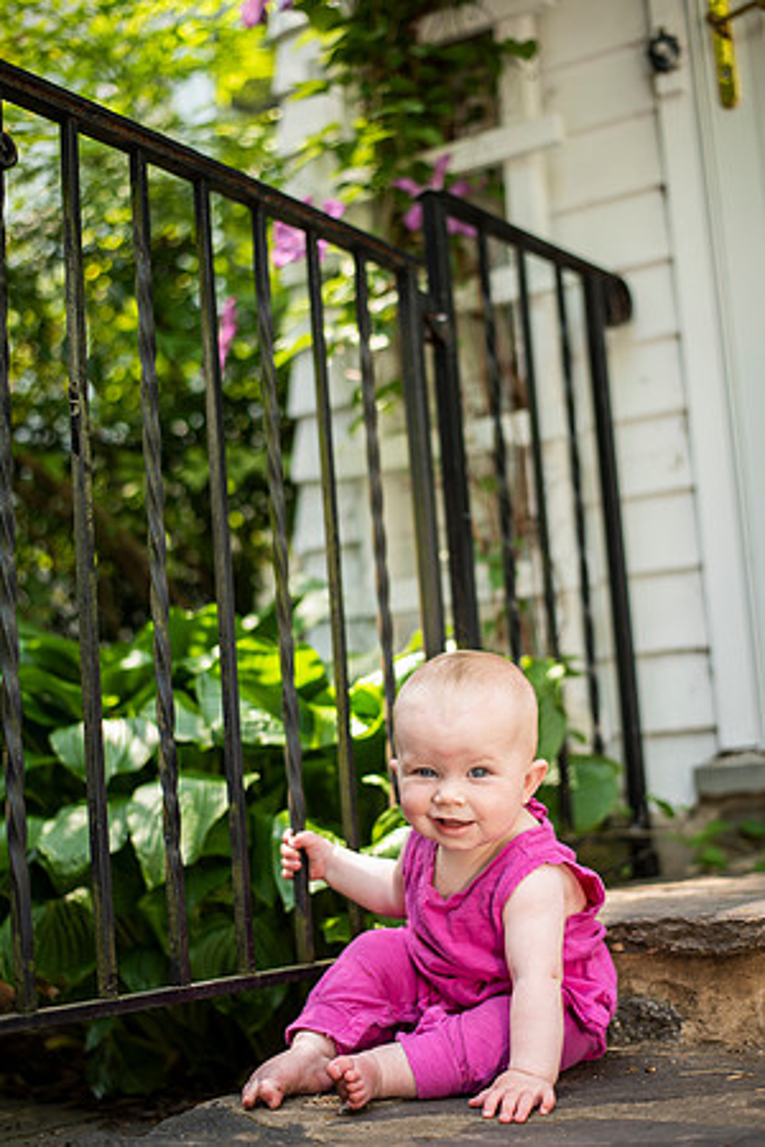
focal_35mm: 50
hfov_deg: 27.0
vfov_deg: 39.6
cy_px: 574
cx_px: 382
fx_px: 1594
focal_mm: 50
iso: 400
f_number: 2.2
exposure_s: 1/800
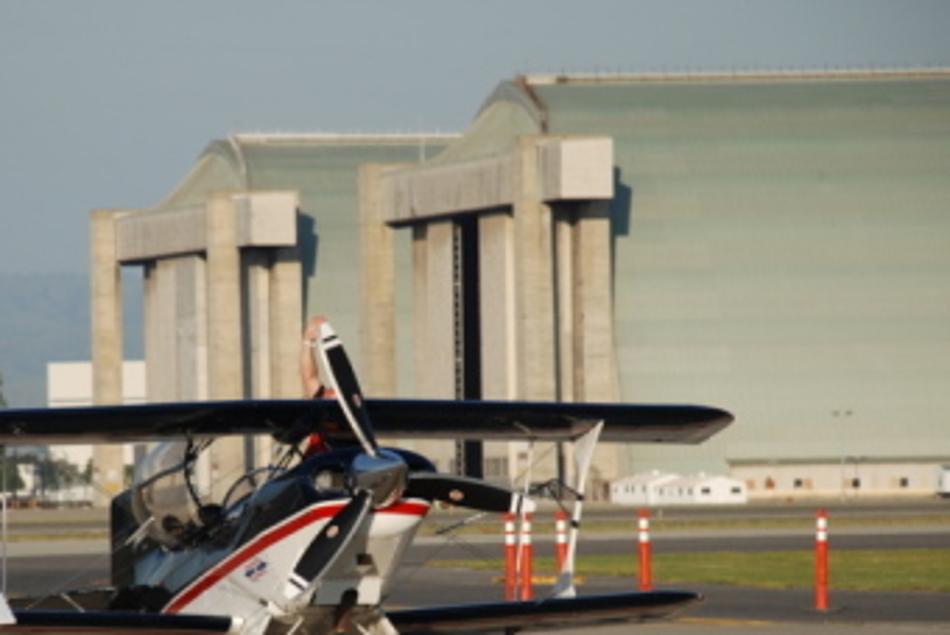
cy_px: 439
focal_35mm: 276
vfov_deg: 5.0
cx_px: 352
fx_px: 7279
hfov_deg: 7.5
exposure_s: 1/500
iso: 140
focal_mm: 125
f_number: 5.6
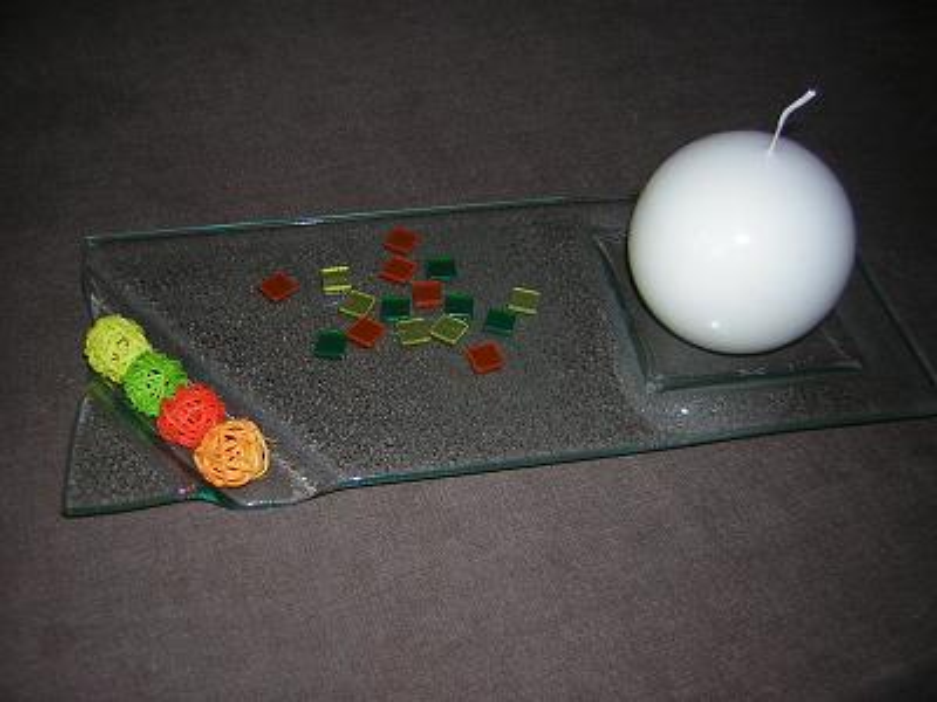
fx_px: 974
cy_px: 351
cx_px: 468
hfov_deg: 51.4
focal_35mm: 36
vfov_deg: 39.7
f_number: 2.6
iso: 50
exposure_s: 1/60.1
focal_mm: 4.7
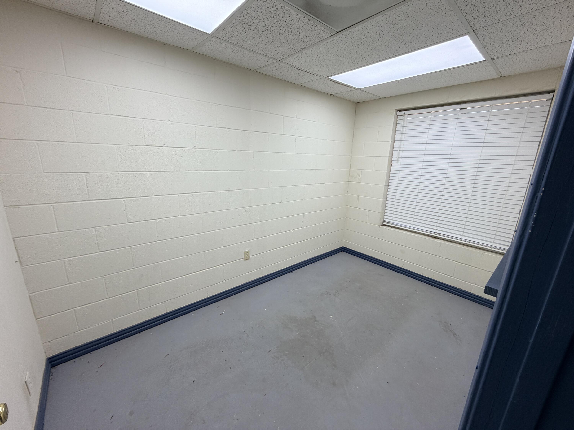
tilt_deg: -14.5
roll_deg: -1.6
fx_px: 232
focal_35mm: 14
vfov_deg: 85.7
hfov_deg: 102.1
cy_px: 215
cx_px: 287
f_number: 2.2
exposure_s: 1/120
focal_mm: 2.22
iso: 64
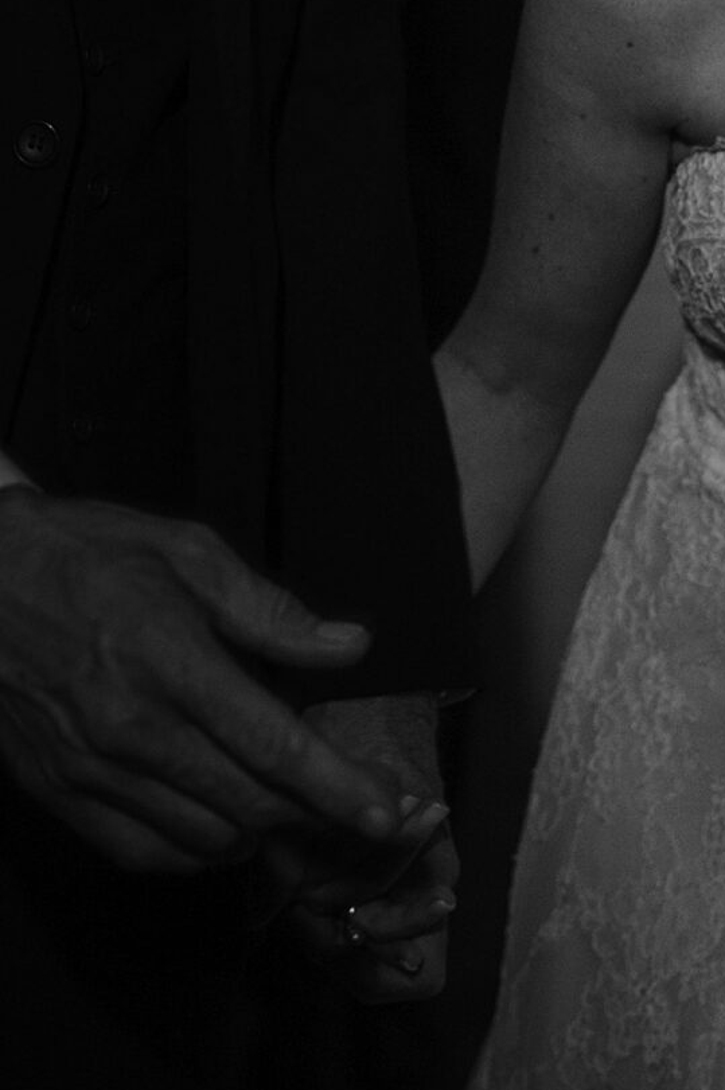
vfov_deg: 12.8
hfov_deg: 8.7
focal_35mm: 158
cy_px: -31
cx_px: 532
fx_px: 4779
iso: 640
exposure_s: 1/200
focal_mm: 50
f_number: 2.8
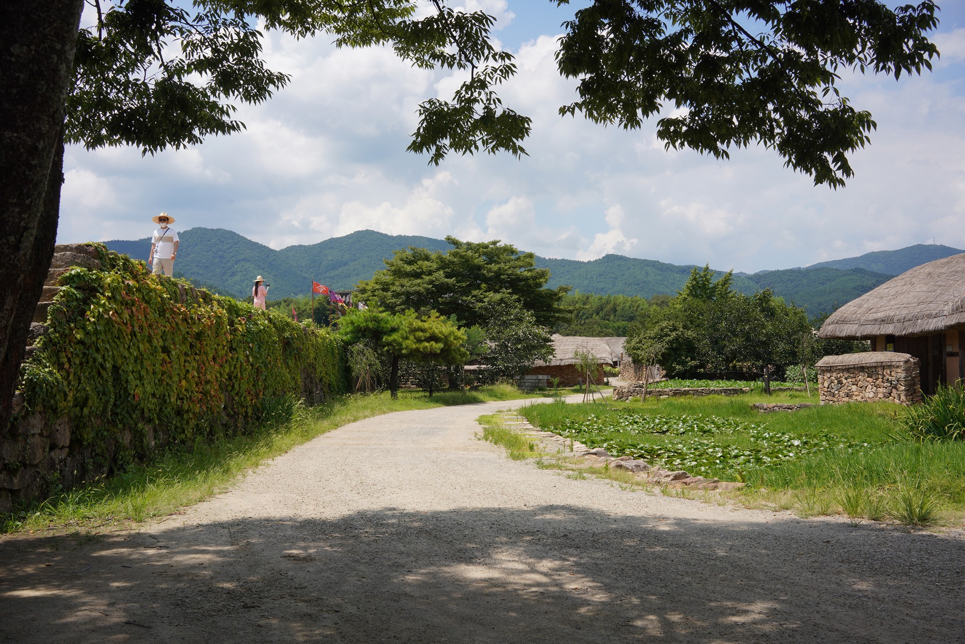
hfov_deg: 54.4
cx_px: 482
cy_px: 322
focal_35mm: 35
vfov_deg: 37.9
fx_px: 938
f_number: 14
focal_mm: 35
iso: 100
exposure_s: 1/100
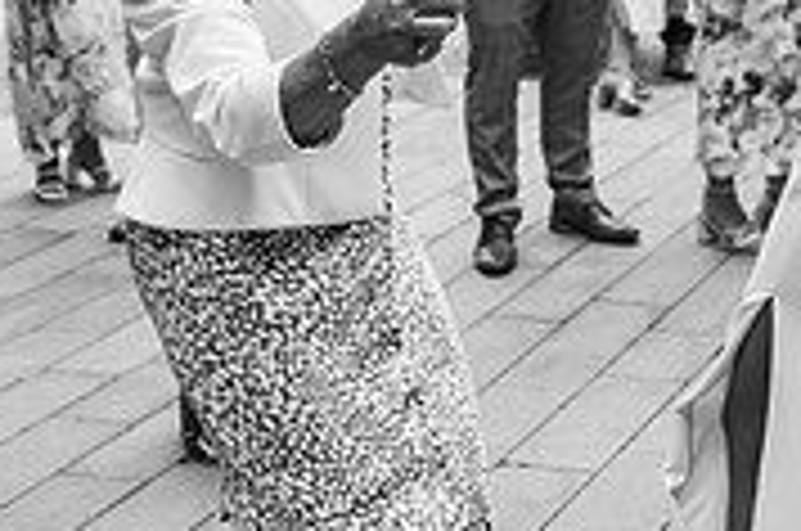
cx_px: 630
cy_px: -4
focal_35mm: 93
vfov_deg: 14.4
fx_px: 2066
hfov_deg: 21.7
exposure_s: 1/800
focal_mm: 28.5
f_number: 2.8
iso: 100
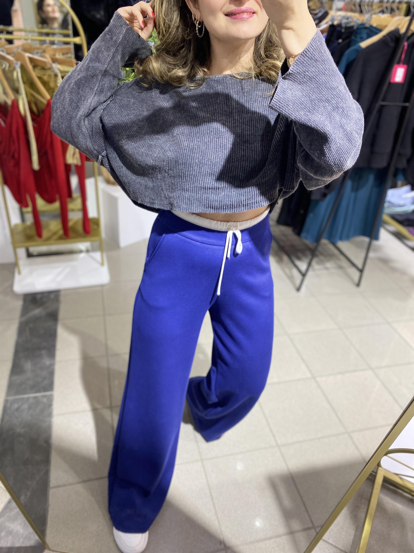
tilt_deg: -51.8
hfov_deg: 53.1
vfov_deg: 67.3
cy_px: 276
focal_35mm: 26
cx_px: 207
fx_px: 415
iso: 125
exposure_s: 1/50
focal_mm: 4.25
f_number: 1.8
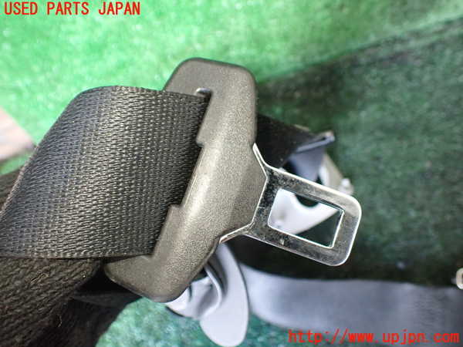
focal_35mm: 30
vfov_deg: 46.8
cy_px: 174
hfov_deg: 60.0
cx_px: 232
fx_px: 401
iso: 800
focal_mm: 5.4
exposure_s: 1/80
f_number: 2.3
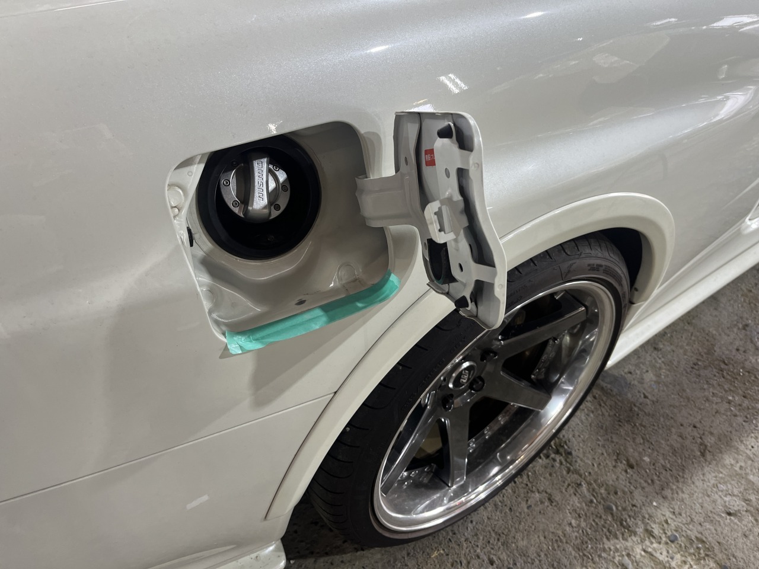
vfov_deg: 53.1
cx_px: 380
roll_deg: -1.5
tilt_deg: -40.8
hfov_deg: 67.3
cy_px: 284
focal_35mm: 26
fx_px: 570
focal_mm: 5.1
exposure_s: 1/100
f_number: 1.6
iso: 125
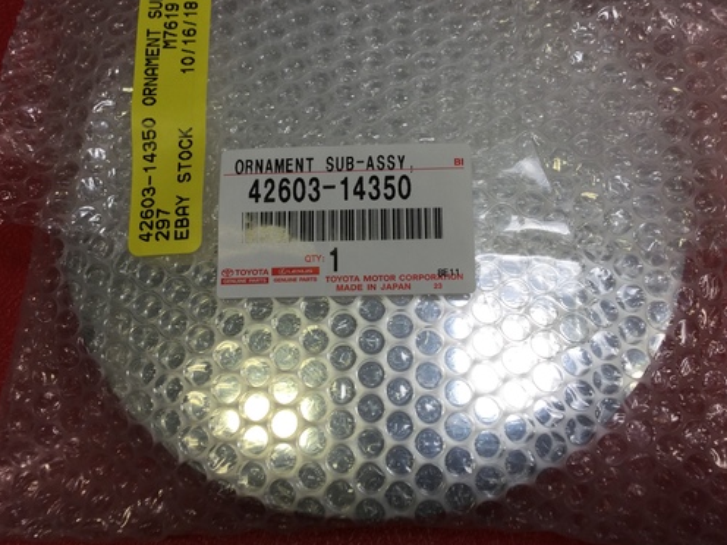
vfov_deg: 35.9
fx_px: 840
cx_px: 372
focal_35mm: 40
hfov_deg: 46.8
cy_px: 224
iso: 25
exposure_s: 1/60
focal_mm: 3.3
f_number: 2.4
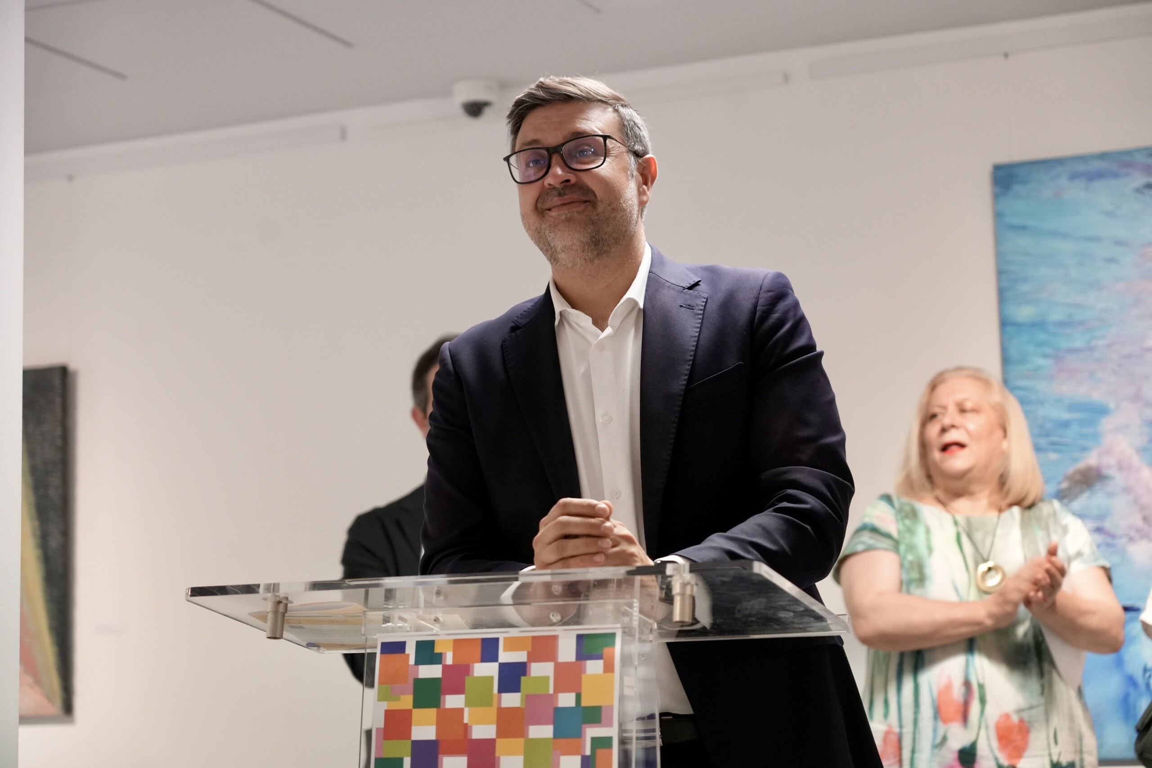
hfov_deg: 27.7
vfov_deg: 18.7
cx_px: 576
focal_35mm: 73
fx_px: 2336
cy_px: 384
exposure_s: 1/160
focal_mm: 73
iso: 3200
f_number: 4
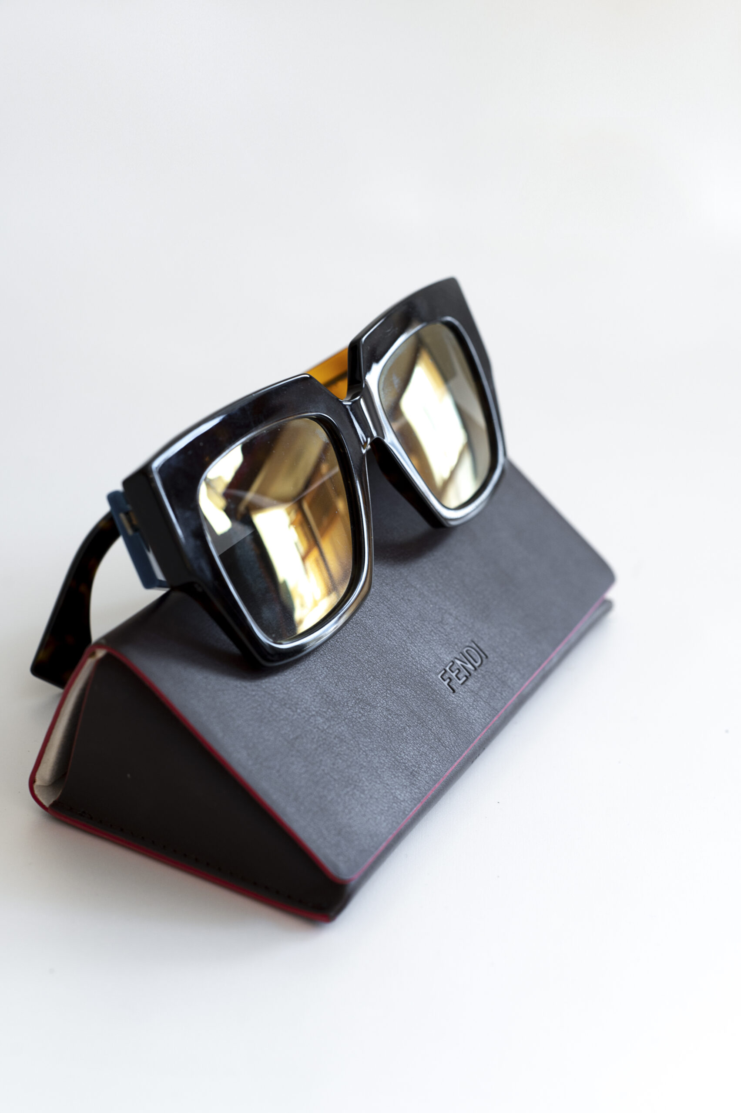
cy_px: 556
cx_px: 370
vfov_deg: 39.6
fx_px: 1546
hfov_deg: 27.0
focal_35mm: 50
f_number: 5.6
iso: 400
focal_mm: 50
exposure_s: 1/40
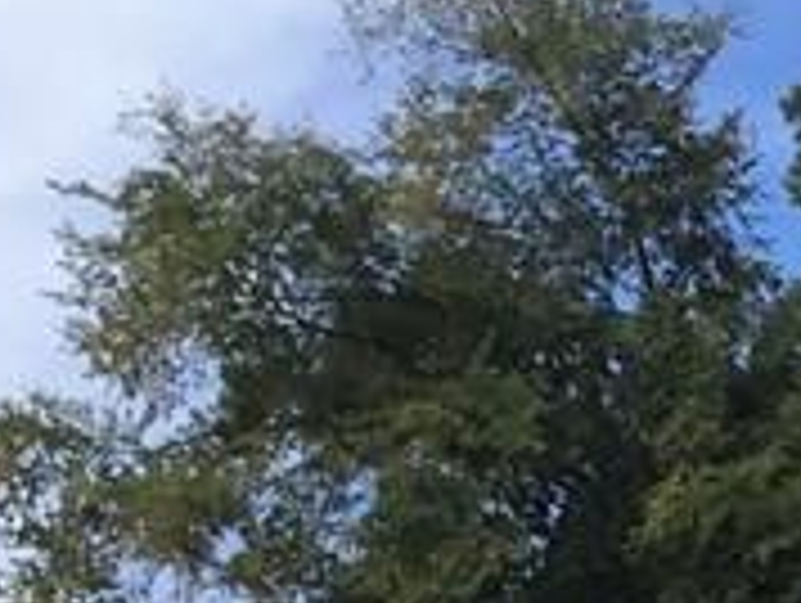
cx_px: 1593
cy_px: 1598
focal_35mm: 178
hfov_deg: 10.2
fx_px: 4124
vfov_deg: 7.6
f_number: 2.4
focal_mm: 3.3
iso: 25
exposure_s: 1/532
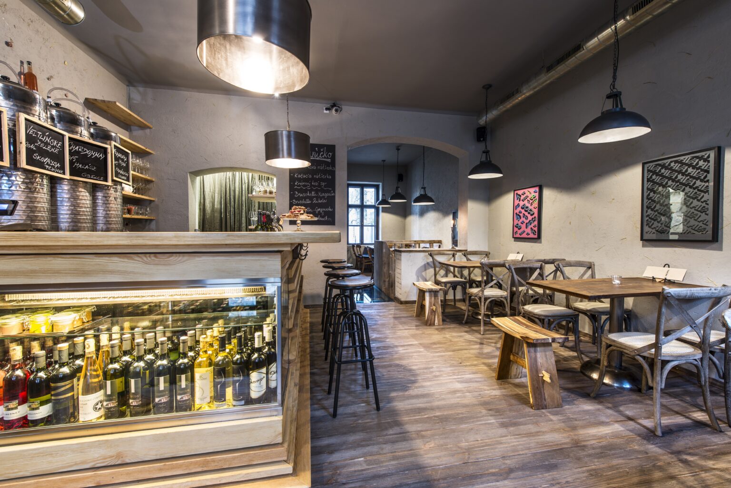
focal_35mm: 15
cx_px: 366
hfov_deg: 100.4
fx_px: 305
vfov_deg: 77.4
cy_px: 244
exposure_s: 2.5
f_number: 8
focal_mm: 15
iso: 100
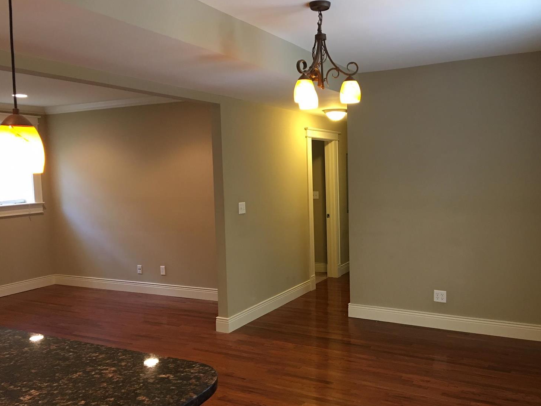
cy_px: 216
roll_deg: +1.3
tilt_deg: -3.9
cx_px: 297
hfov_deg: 56.7
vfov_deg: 44.1
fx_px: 500
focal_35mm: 32
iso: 80
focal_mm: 4.15
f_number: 2.2
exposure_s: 1/15
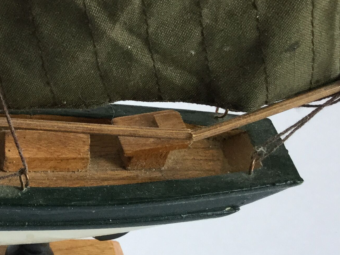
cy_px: 118
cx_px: -69
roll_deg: -0.7
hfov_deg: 23.0
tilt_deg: -40.2
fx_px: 766
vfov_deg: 18.9
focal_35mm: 78
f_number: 2.4
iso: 64
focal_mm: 3.3
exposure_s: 1/33
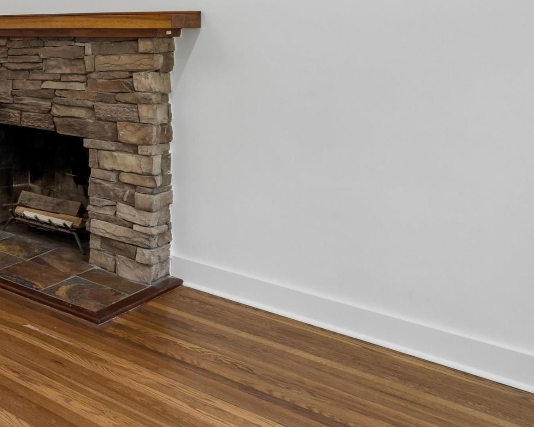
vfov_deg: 34.3
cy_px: 8
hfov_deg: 35.1
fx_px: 632
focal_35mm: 40
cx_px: -123
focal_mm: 16
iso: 400
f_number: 13
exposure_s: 1/10
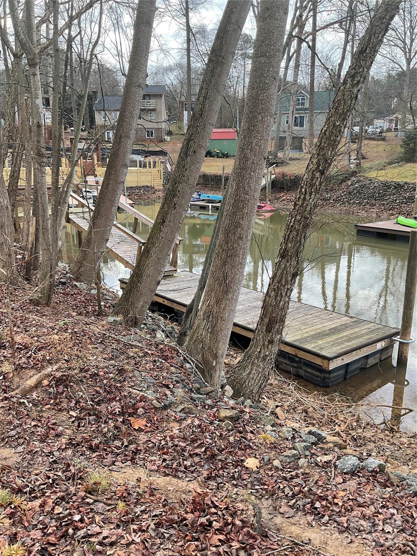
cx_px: 208
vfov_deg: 61.7
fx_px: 466
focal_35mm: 29
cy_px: 278
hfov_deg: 48.2
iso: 16
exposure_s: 1/182
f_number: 1.8
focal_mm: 3
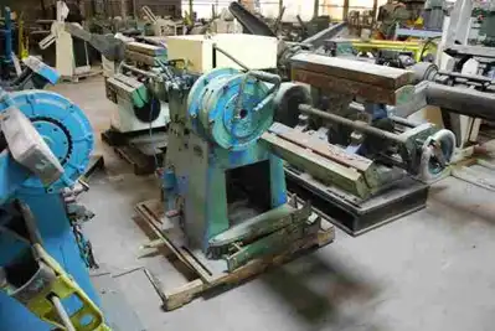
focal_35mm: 27
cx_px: 248
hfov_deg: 67.3
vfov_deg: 48.0
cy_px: 166
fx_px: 372
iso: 1600
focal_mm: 18
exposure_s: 1/25
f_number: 3.5
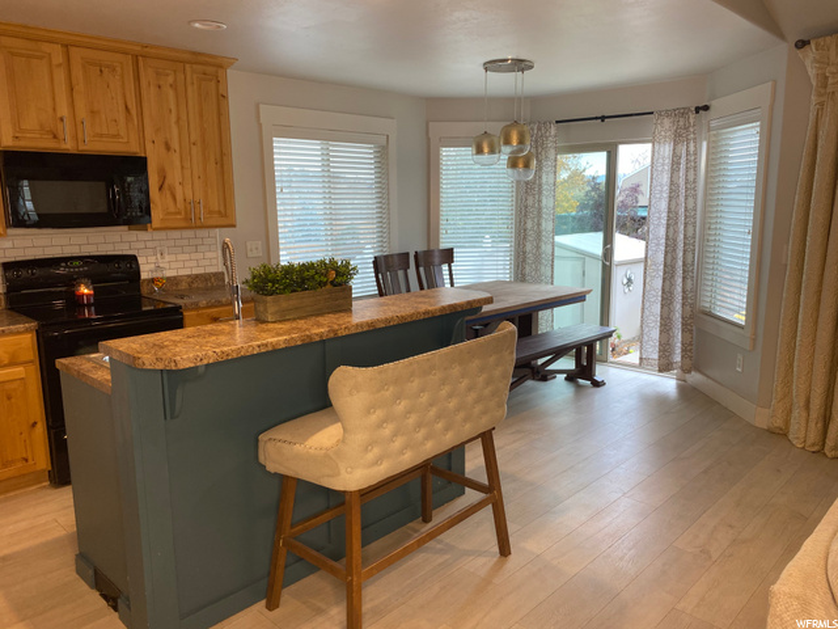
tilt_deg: -10.7
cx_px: 419
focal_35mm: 26
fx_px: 629
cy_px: 314
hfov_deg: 67.3
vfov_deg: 53.1
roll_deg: -0.2
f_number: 1.8
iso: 64
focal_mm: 4.25
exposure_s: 1/60
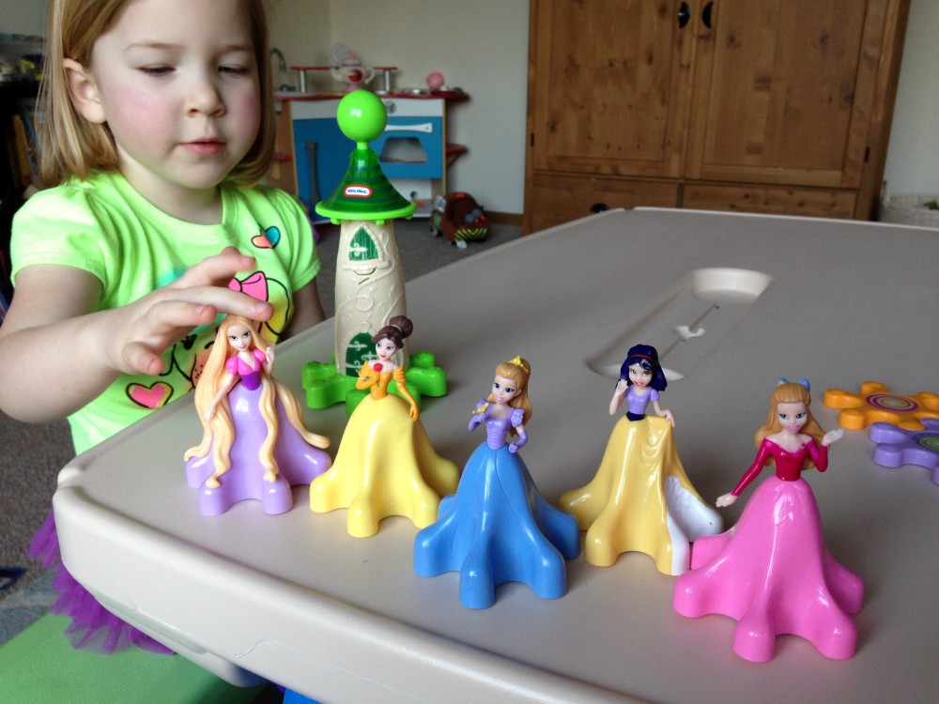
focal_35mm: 33
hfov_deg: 55.4
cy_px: 352
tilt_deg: -20.9
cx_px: 470
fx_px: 895
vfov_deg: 42.9
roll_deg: +1.2
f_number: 2.4
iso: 80
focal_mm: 4.12
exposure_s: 1/20
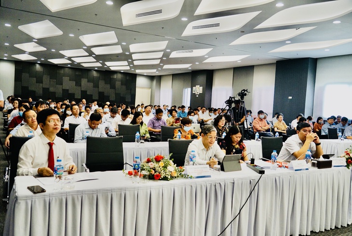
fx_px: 294
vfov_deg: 43.7
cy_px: 118
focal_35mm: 30
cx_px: 176
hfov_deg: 61.9
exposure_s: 1/160
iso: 1000
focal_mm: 30
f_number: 4
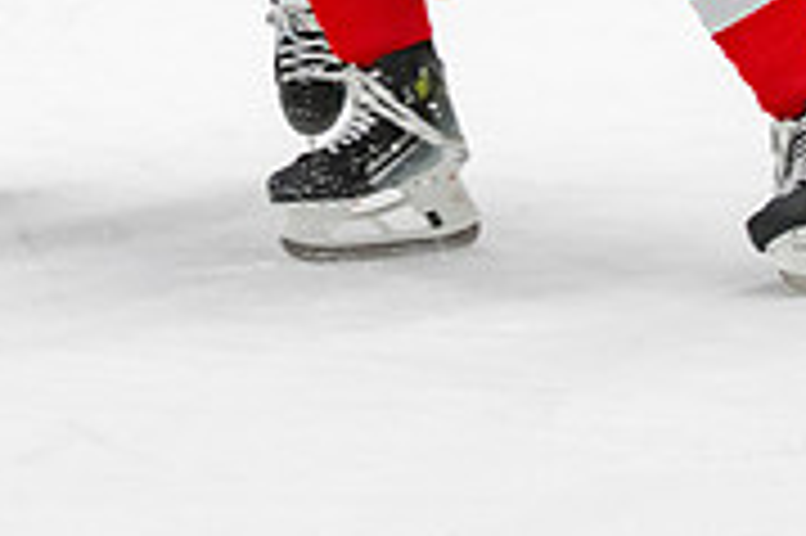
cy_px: -335
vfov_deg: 3.4
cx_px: 400
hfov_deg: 5.1
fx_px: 9037
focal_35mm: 404
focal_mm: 95
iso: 2000
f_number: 3.2
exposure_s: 1/640
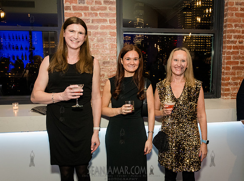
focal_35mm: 28
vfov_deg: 49.7
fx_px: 195
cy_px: 87
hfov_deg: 64.1
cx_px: 131
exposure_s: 1/160
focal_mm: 24
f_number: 4.5
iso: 5000
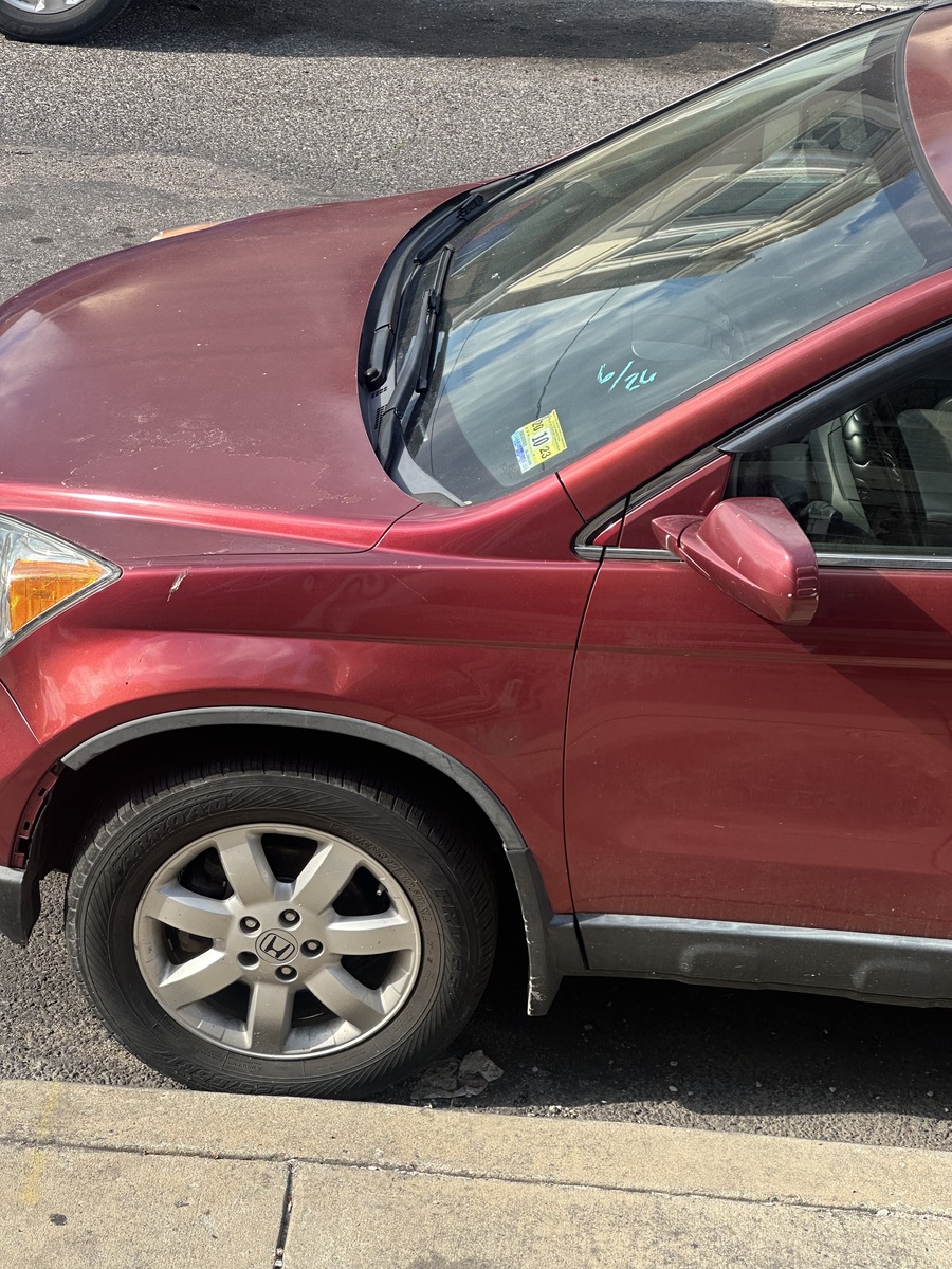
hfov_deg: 19.1
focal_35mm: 77
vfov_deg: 25.3
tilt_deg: -24.9
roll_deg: -6.0
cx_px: 476
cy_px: 634
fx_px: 2824
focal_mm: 9
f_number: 2.8
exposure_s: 1/196
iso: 32
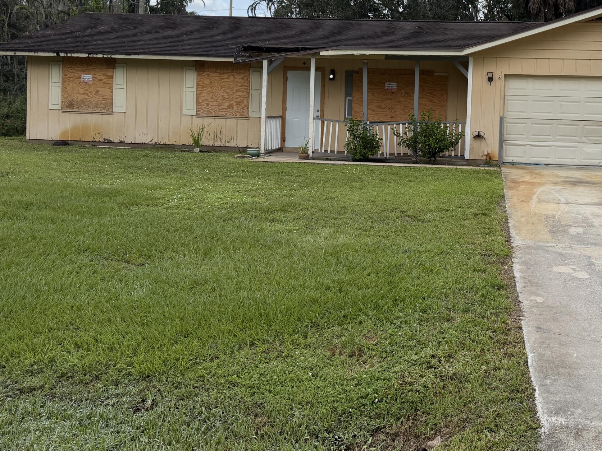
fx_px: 748
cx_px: 395
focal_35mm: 43
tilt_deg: -1.6
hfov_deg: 43.3
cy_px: 136
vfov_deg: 33.2
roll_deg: -2.1
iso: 100
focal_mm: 6.76
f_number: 1.78
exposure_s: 1/4975
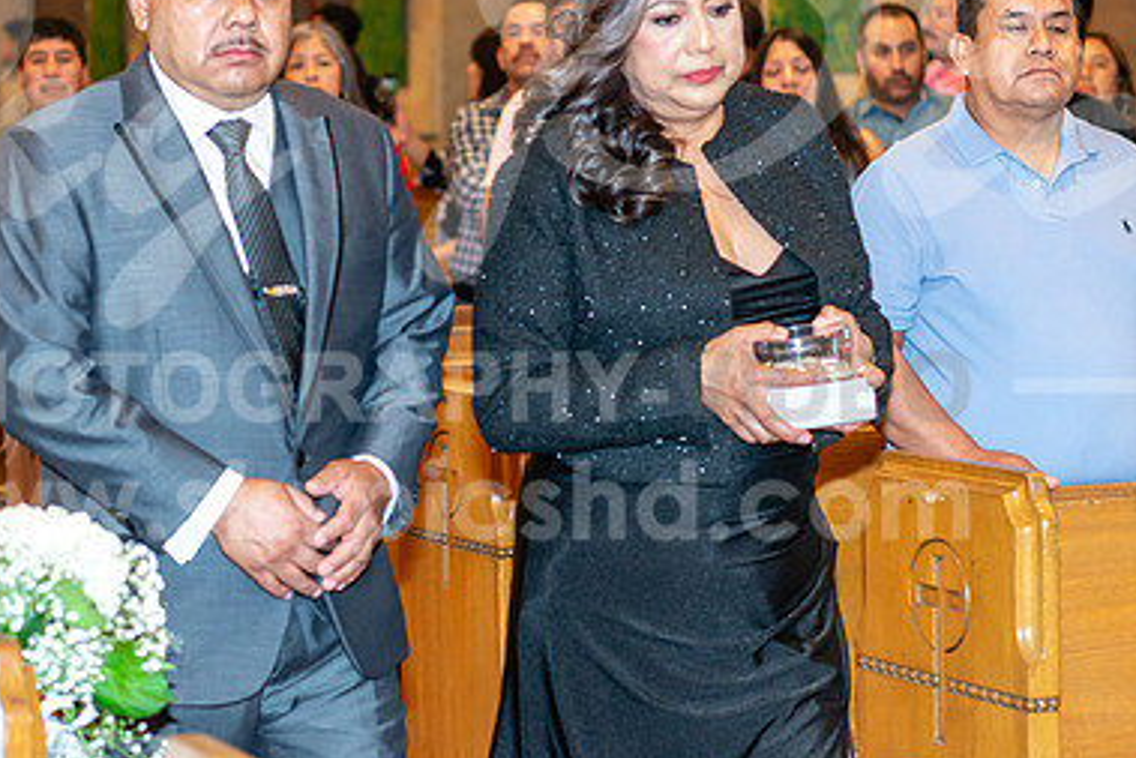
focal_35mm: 118
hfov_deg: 17.3
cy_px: 190
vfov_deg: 11.6
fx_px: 3725
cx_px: 423
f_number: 3.2
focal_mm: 70
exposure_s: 1/125
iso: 800
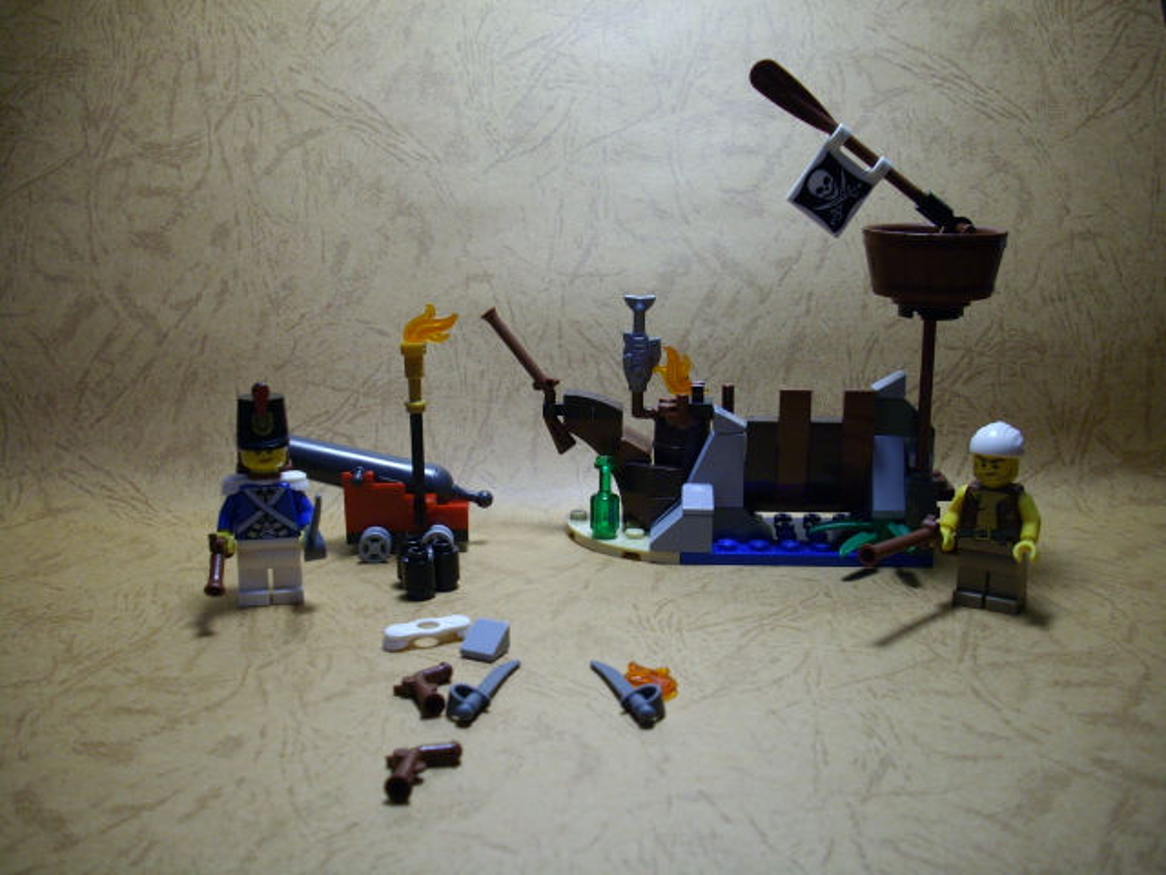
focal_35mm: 37
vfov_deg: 38.7
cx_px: 583
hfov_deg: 50.1
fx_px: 1246
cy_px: 438
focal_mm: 6.2
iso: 160
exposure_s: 1/50
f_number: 2.8
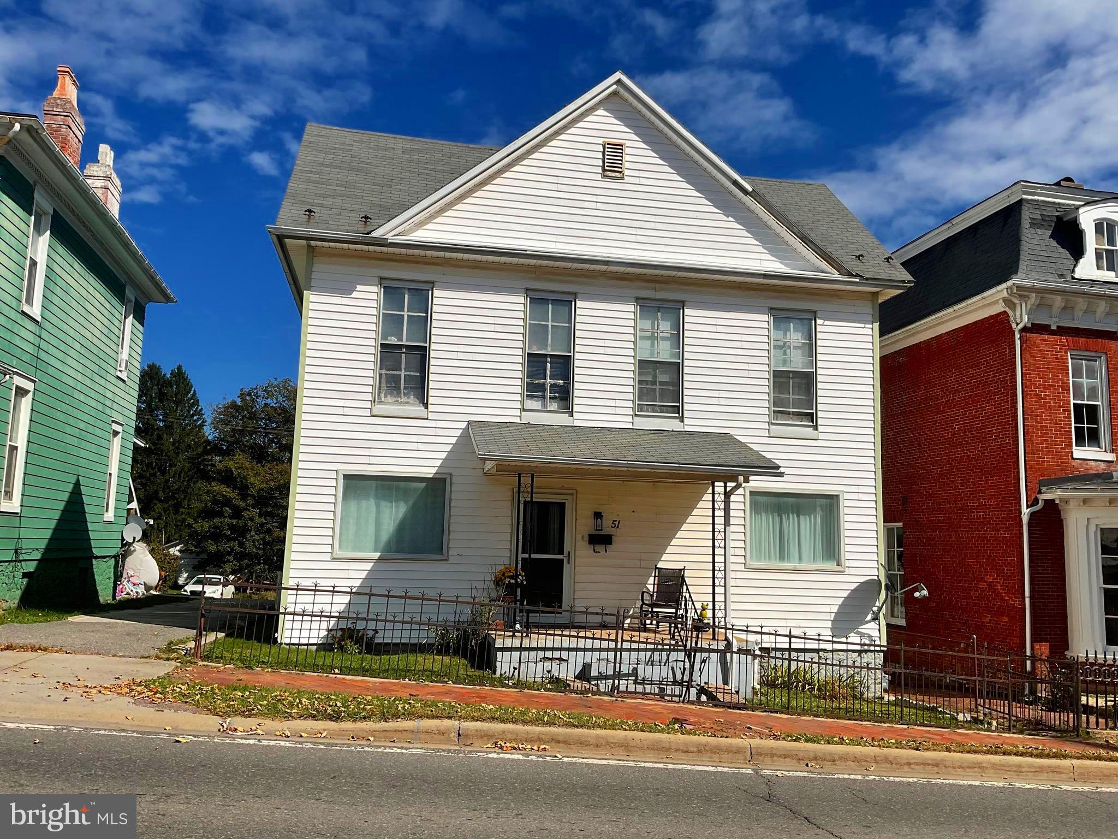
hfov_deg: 61.7
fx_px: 937
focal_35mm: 29
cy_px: 420
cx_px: 559
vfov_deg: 48.2
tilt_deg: +7.8
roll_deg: -2.1
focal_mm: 3
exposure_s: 1/4065
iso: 16
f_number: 1.8
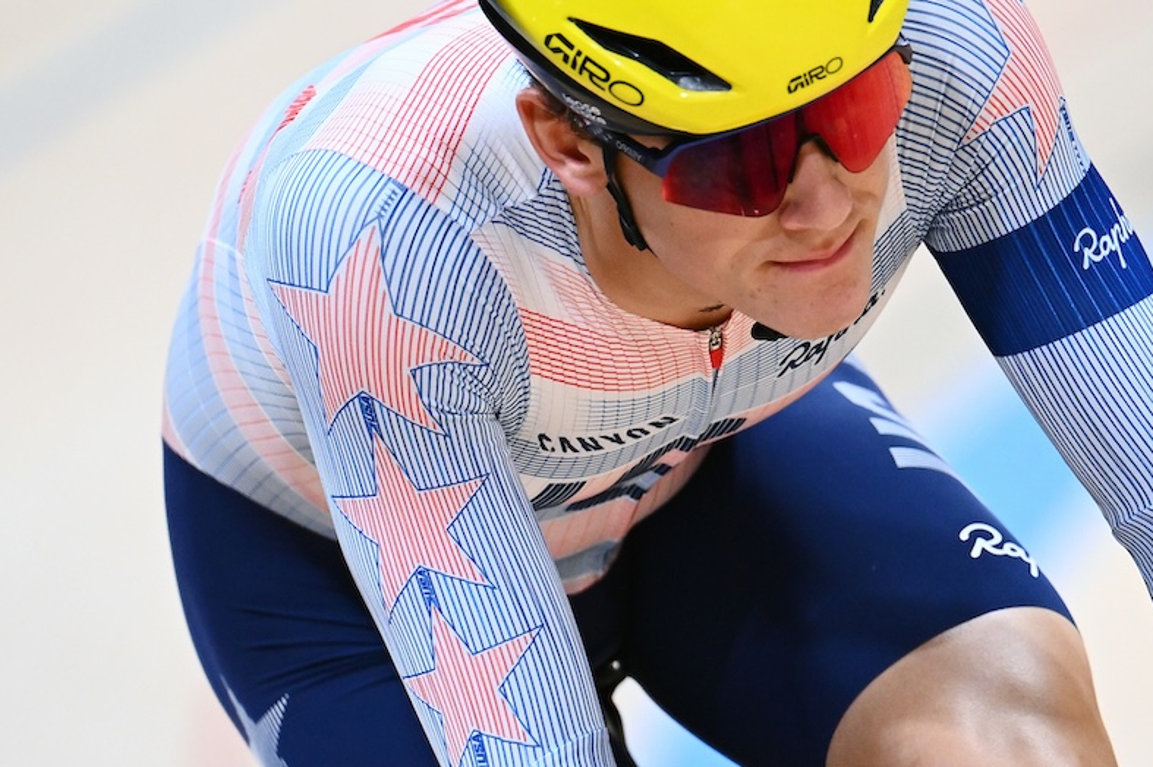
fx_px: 17095
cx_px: 648
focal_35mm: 534
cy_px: 650
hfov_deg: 3.9
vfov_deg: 2.6
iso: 2000
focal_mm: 200
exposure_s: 1/2000
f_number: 2.8
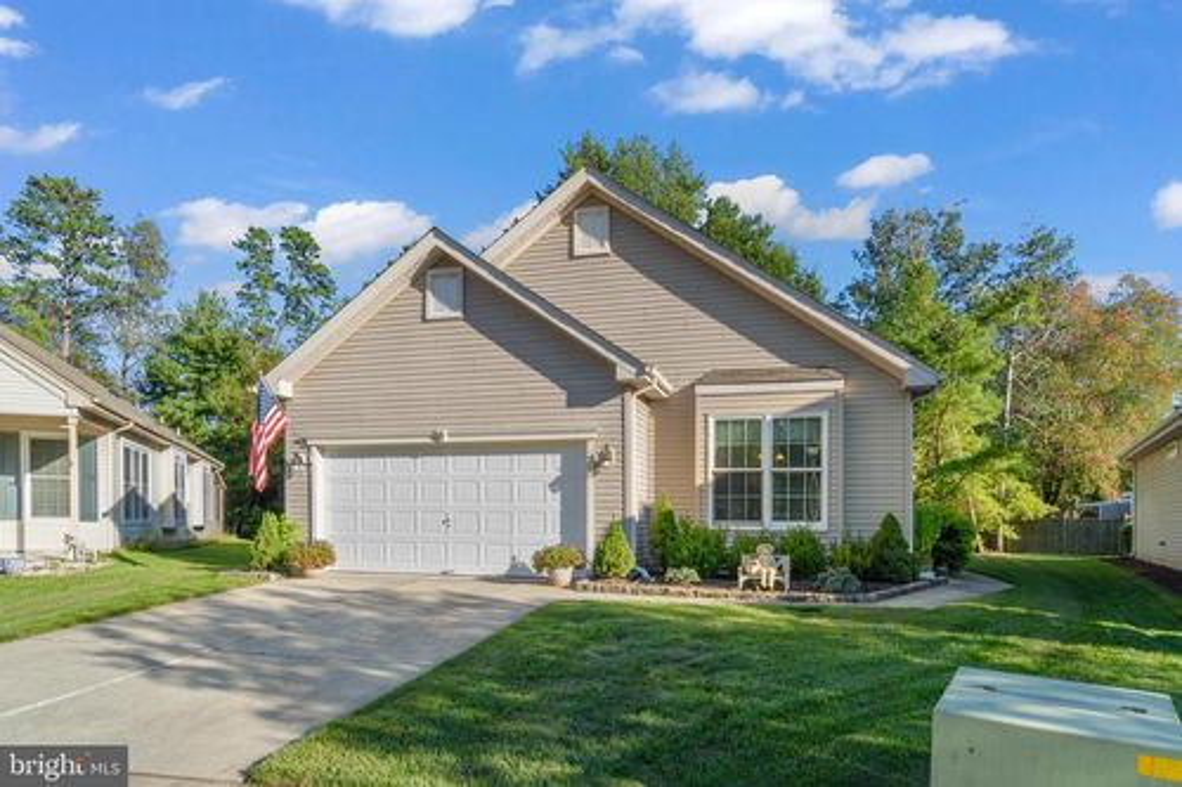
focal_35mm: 20
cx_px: 591
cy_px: 394
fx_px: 640
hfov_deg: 85.4
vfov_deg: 63.2
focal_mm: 13
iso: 100
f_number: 9
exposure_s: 1/40
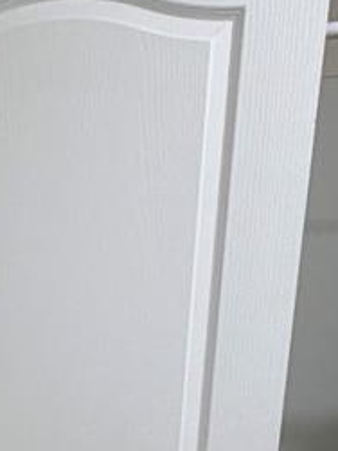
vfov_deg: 26.4
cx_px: -74
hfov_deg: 20.4
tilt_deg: -15.9
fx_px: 873
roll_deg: +2.2
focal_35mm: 67
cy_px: 510
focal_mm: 2.22
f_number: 2.2
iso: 160
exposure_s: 1/60
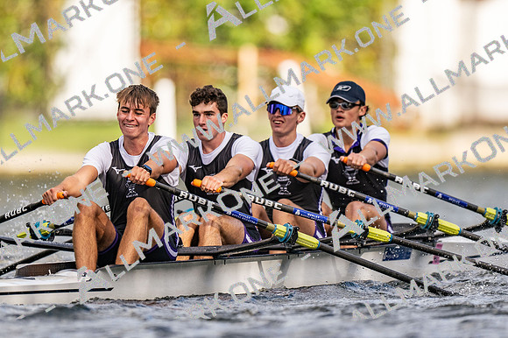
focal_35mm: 900
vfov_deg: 1.5
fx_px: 12692
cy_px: 169
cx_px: 254
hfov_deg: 2.3
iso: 220
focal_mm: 600
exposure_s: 1/2500
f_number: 4
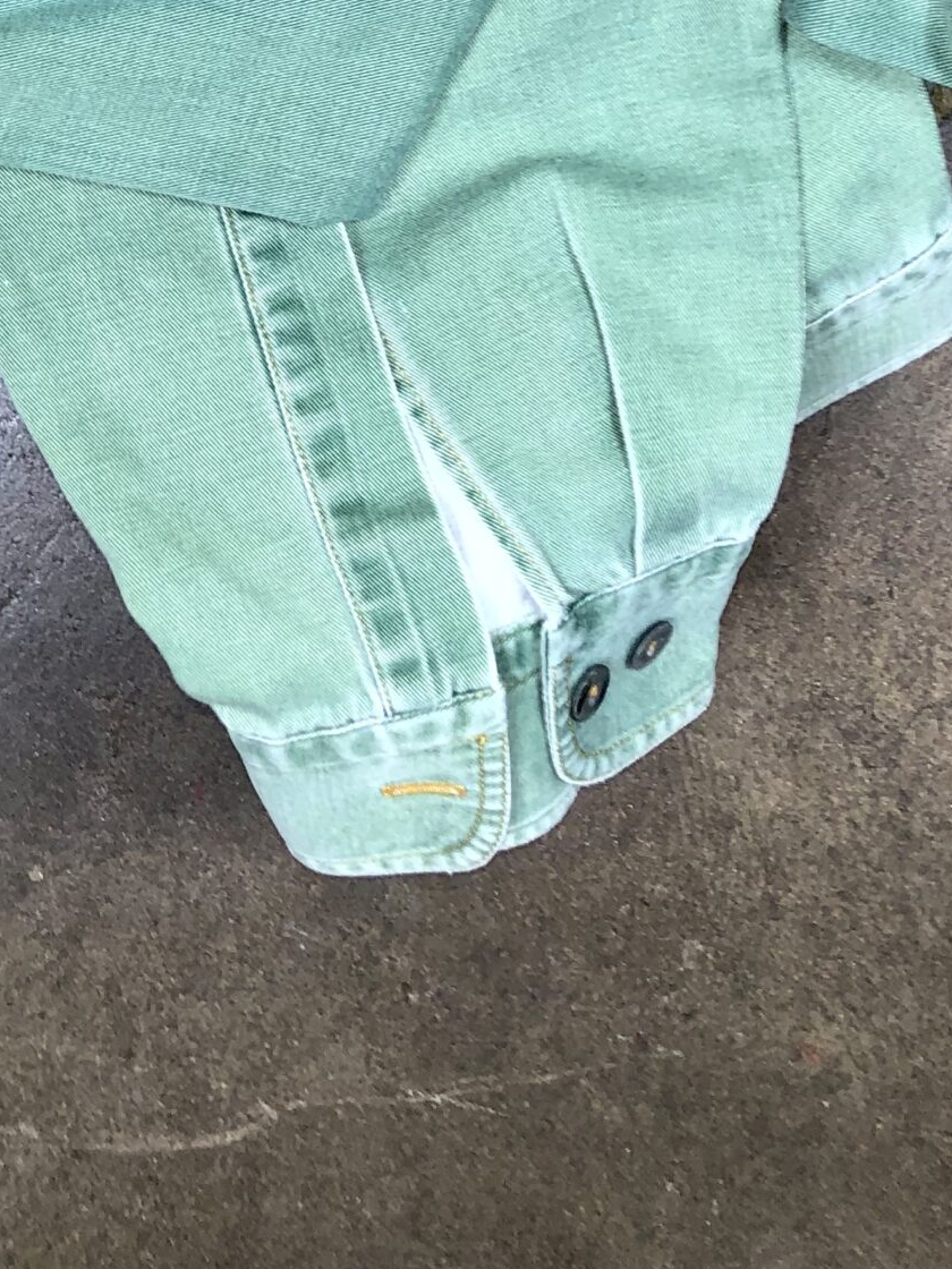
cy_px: -94
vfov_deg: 27.9
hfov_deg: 22.9
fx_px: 2347
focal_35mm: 64
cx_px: 349
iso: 32
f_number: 1.8
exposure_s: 1/17
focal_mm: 4
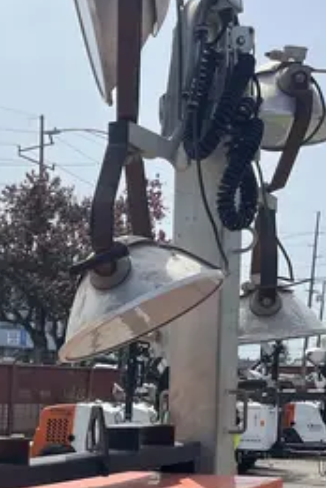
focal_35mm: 76
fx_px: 1032
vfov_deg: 24.8
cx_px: -49
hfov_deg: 17.2
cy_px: 536
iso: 50
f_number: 1.6
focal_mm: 5.1
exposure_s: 1/5556
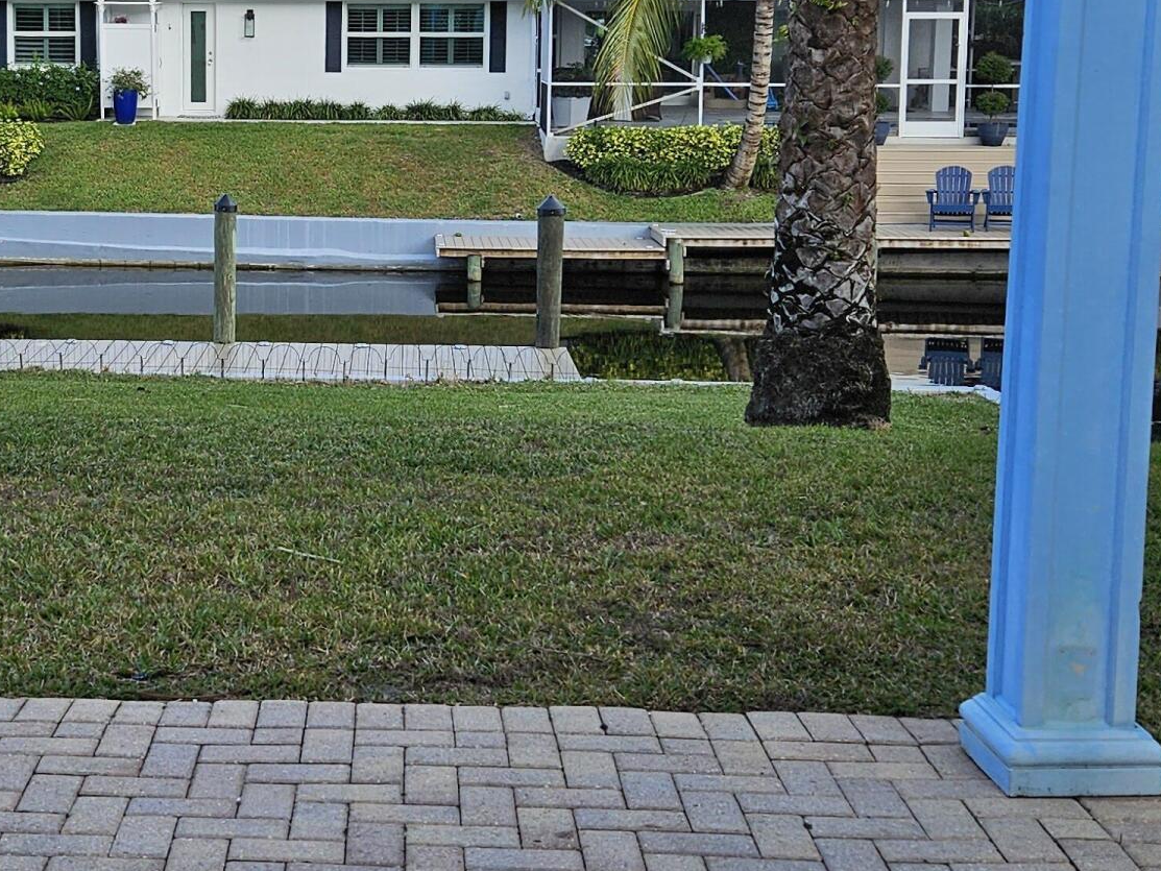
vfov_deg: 23.4
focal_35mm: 62
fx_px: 2080
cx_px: 220
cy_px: 227
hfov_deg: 30.4
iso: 40
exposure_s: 1/1255
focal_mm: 5.4
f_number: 1.8
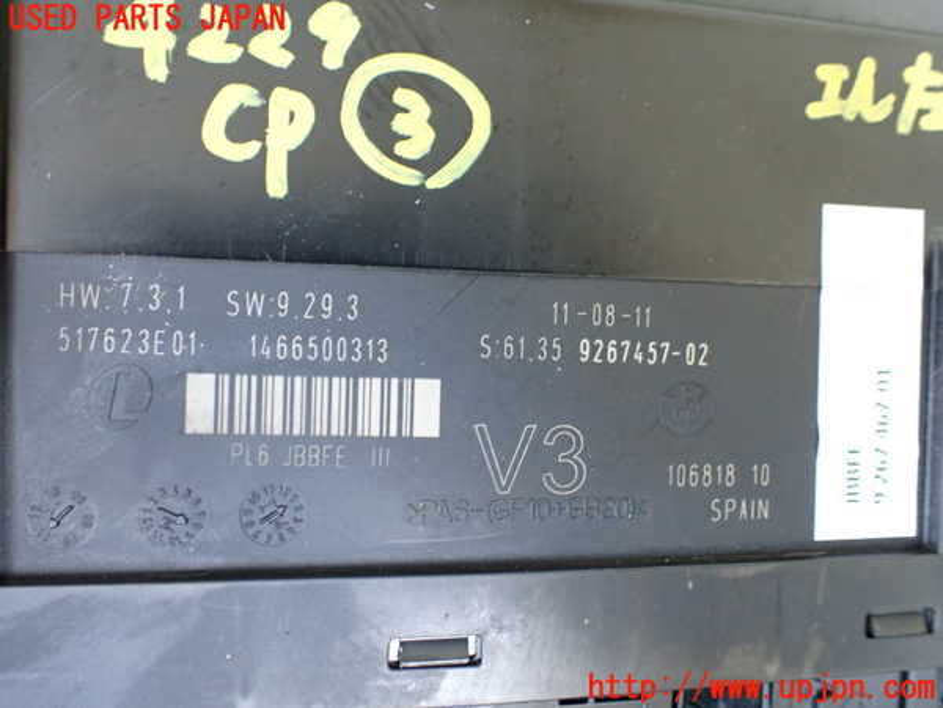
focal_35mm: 30
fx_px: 817
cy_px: 354
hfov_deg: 60.0
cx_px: 472
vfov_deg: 46.8
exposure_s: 1/50
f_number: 2.3
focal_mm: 5.4
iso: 800
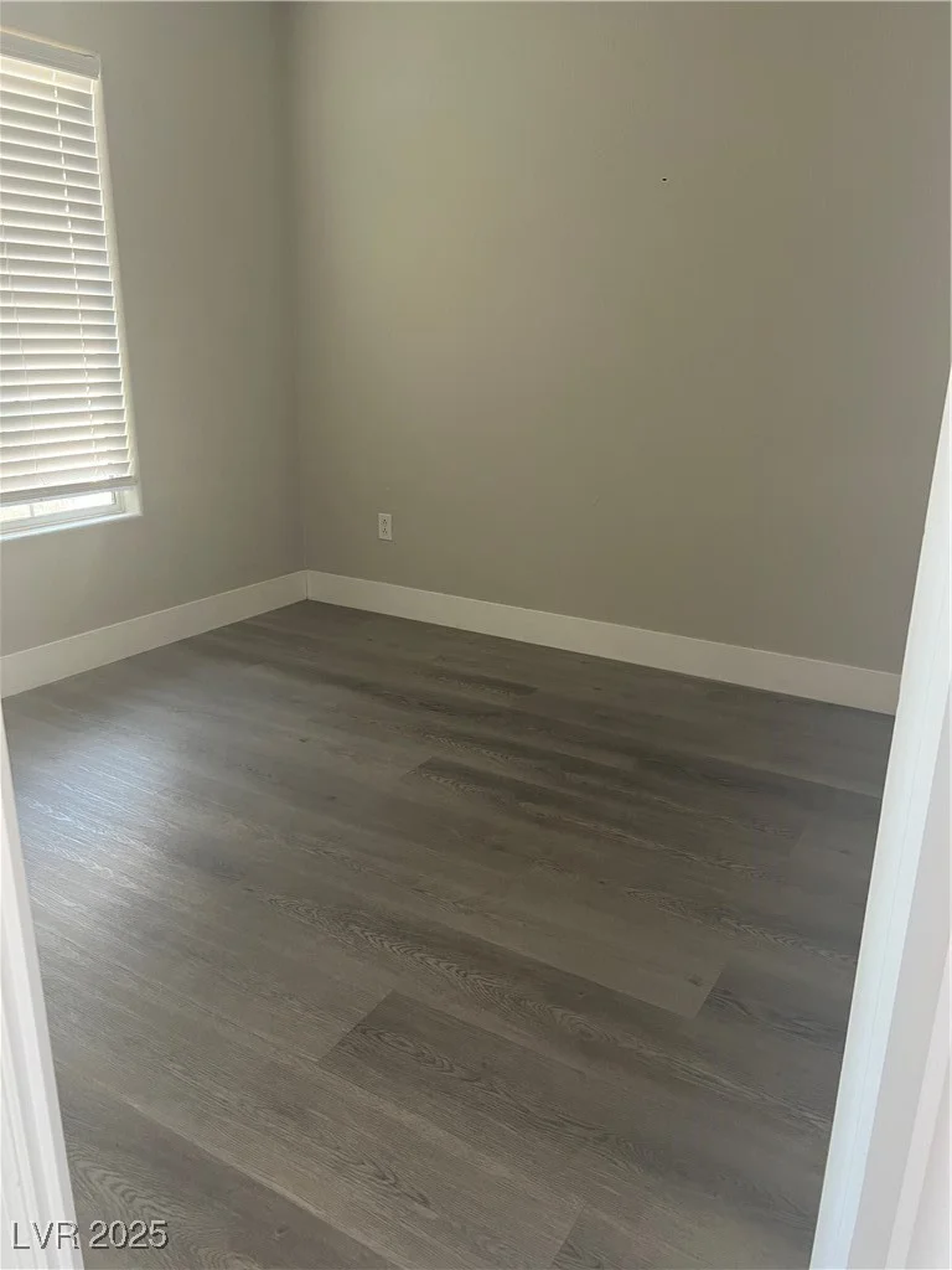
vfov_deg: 67.3
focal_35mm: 26
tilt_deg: -18.0
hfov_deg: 53.1
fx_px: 953
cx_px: 476
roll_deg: -0.8
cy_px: 635
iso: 200
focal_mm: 5.7
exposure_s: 1/60
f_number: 1.5
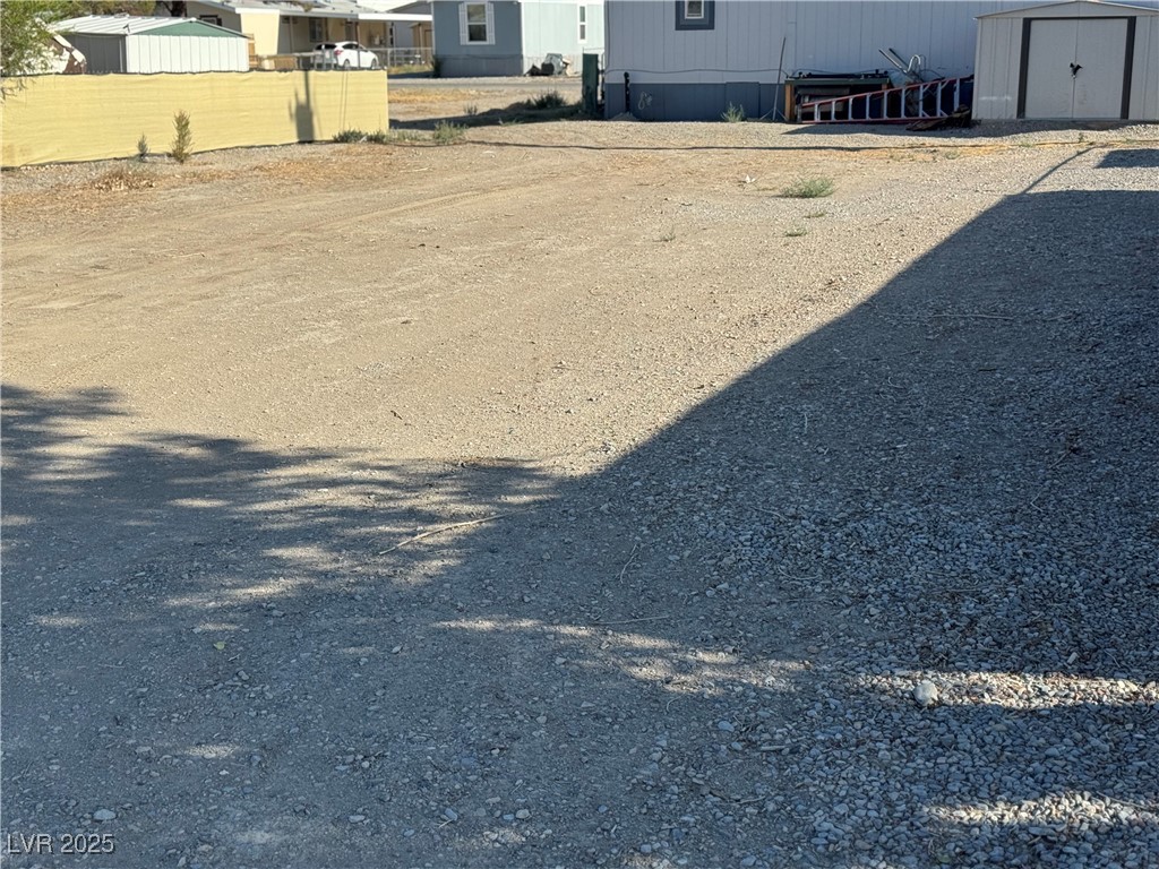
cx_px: 580
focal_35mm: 48
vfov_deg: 30.3
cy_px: 434
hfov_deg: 39.7
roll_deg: +1.8
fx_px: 1607
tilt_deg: -14.9
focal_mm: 6.76
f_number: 1.78
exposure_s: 1/4310
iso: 64
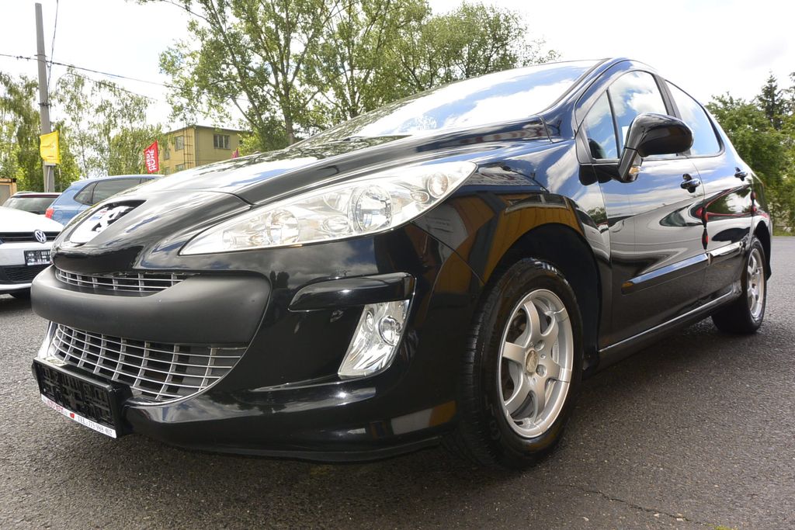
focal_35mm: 27
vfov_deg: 47.9
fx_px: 596
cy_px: 265
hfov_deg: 67.4
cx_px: 398
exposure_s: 1/250
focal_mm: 10
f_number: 6.3
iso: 160
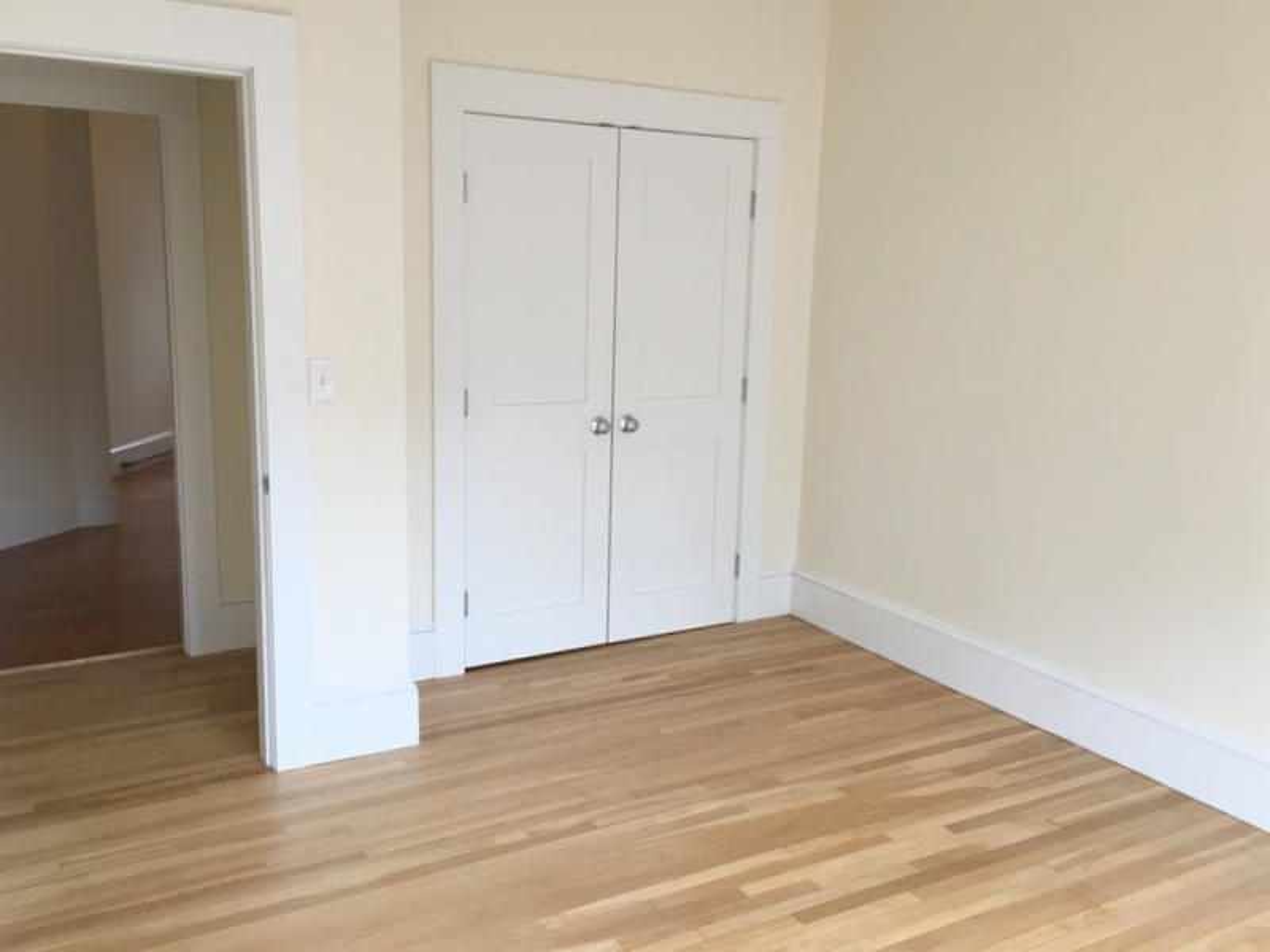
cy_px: 476
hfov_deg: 61.7
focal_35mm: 29
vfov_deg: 48.2
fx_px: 1064
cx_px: 635
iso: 25
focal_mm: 4.15
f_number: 2.2
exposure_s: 1/40
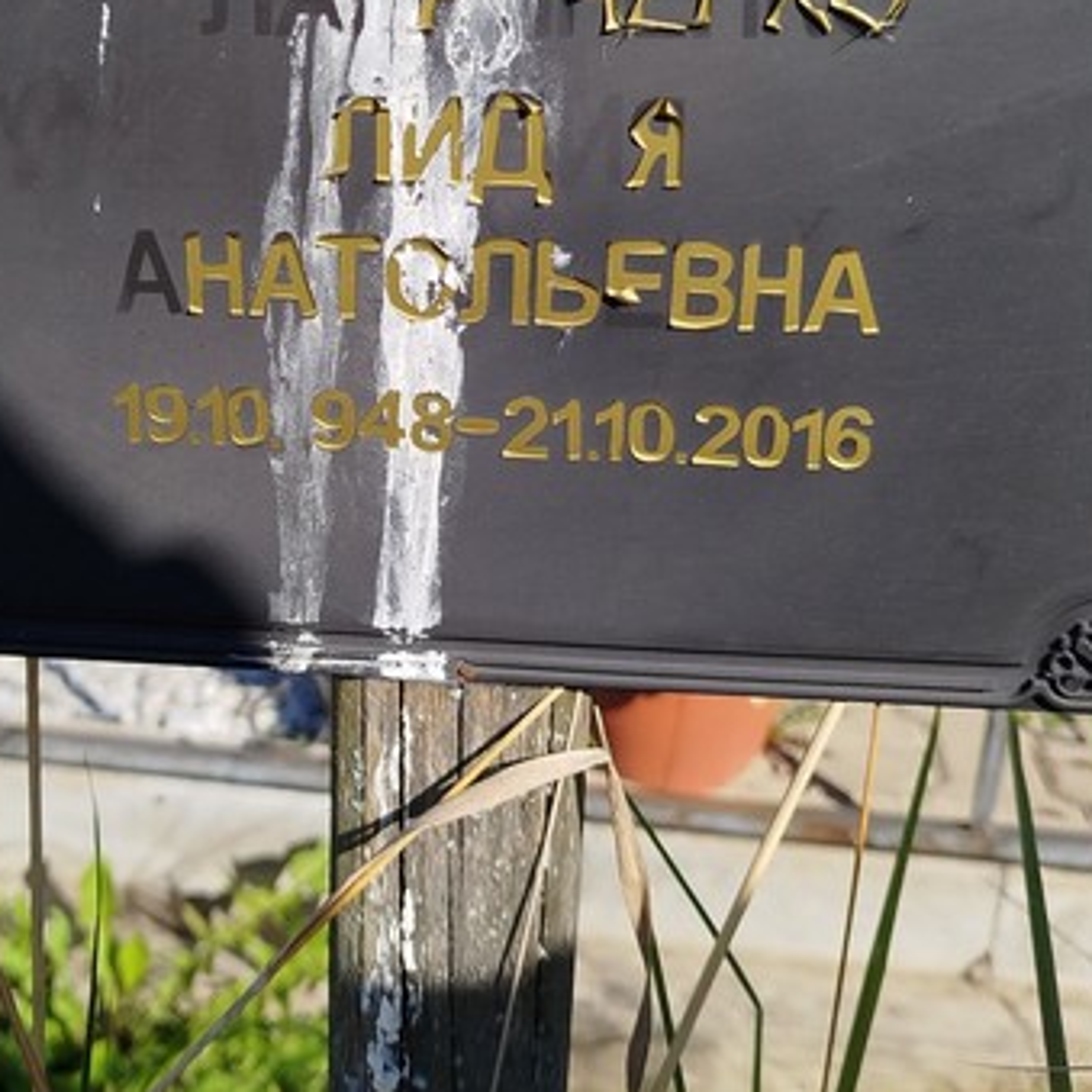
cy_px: 335
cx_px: 287
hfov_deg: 33.4
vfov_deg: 33.6
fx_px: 1785
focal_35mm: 50
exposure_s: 1/1032
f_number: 1.7
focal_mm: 5.31
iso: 50
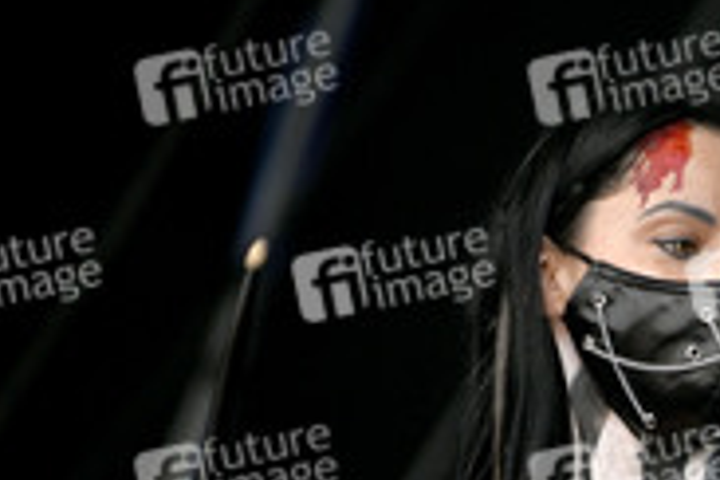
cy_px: 570
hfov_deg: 4.2
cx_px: 683
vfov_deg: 2.8
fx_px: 9859
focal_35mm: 493
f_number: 2.8
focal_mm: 200
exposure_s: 1/500
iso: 200
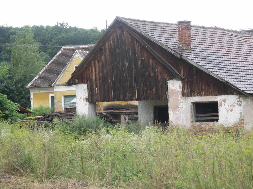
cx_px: 126
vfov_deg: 11.3
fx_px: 957
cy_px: 94
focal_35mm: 131
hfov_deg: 15.1
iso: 50
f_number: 3.2
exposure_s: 1/200
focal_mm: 33.7
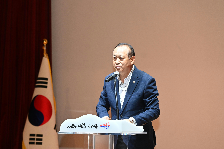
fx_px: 747
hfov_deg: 17.1
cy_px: 74
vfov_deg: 11.4
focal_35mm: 120
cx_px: 112
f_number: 4
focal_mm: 120
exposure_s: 1/200
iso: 800
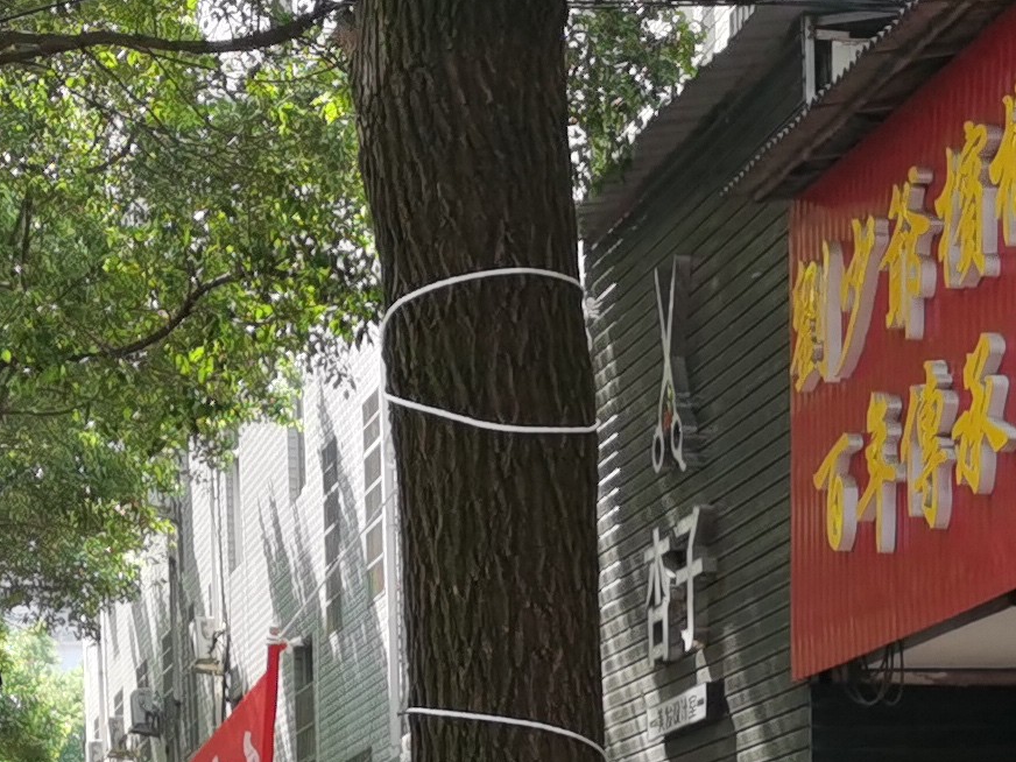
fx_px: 3317
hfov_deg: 17.4
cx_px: 531
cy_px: 1587
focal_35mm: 113
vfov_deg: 11.6
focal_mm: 5.58
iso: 50
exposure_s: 1/424
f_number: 1.8
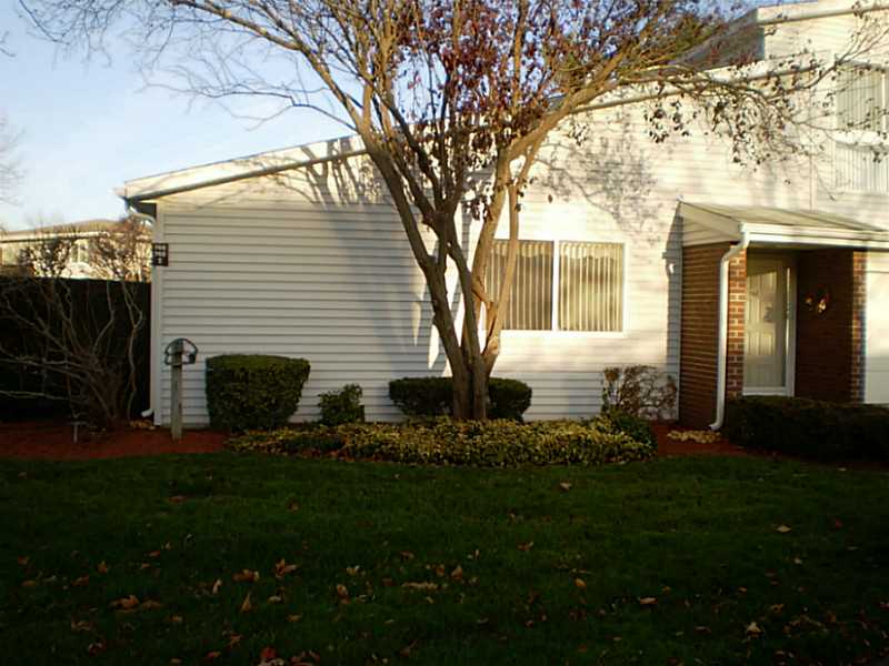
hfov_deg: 51.4
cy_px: 333
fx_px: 925
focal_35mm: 36
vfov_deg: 39.7
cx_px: 444
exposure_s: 1/320
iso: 64
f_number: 3.1
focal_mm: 6.3
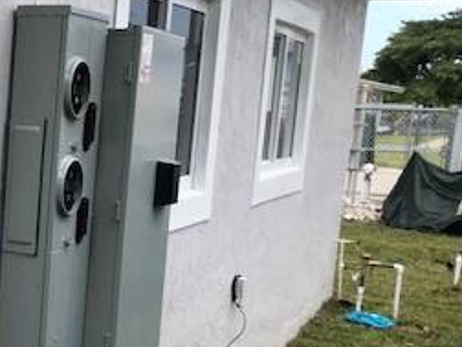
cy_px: 255
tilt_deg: -9.2
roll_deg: -2.7
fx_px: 948
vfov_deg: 20.6
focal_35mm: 71
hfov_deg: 24.4
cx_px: -119
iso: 20
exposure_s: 1/640
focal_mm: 3.99
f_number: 1.8
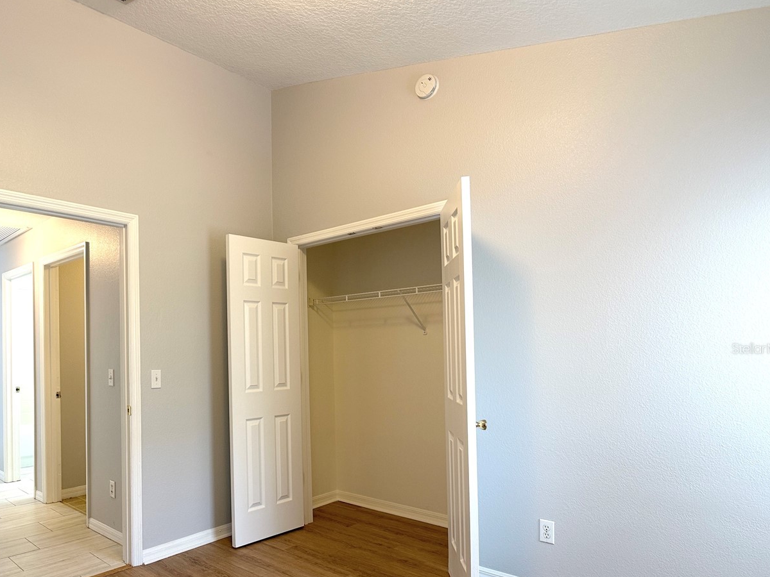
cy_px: 348
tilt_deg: +0.7
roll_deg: +0.3
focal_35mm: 32
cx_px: 279
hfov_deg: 56.0
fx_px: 712
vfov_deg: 43.9
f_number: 1.78
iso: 160
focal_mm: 6.76
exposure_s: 1/60
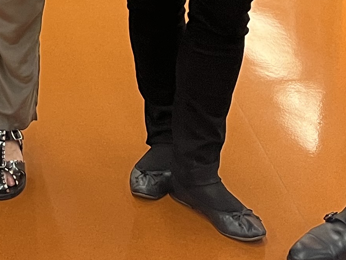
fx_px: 1179
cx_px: -60
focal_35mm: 118
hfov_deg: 16.1
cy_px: -202
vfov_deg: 11.7
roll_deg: +1.4
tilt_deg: -12.6
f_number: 1.6
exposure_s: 1/60
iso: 125
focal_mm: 5.1
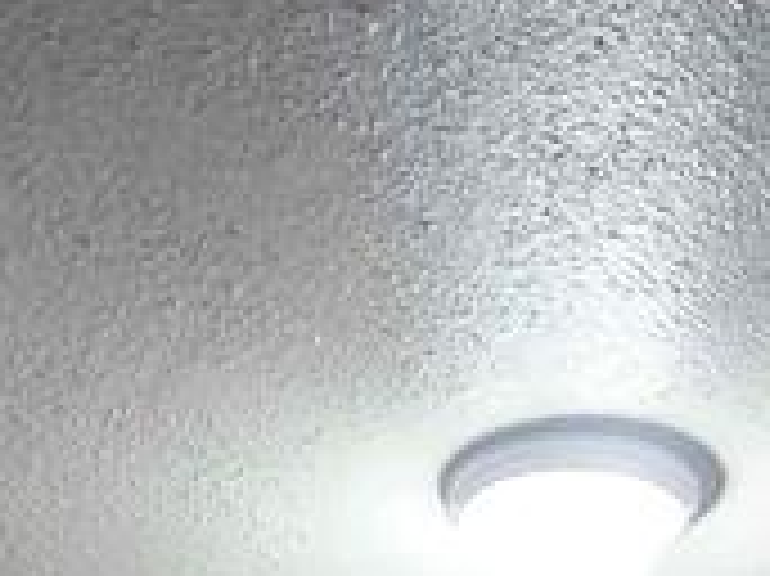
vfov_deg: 11.4
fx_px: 1734
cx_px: 423
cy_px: 1706
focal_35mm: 78
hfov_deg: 25.0
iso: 800
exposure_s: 1/60
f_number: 2.2
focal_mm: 2.2
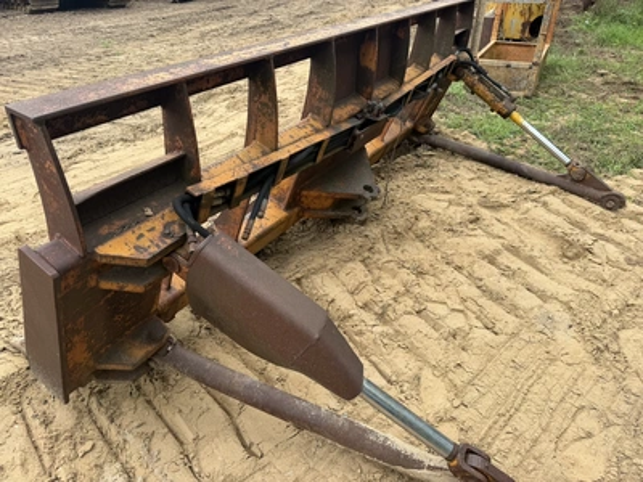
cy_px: 241
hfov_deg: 71.6
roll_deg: -0.4
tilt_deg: -33.8
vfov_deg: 56.8
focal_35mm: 24
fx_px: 446
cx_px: 322
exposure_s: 1/909
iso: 80
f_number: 1.78
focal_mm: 6.76
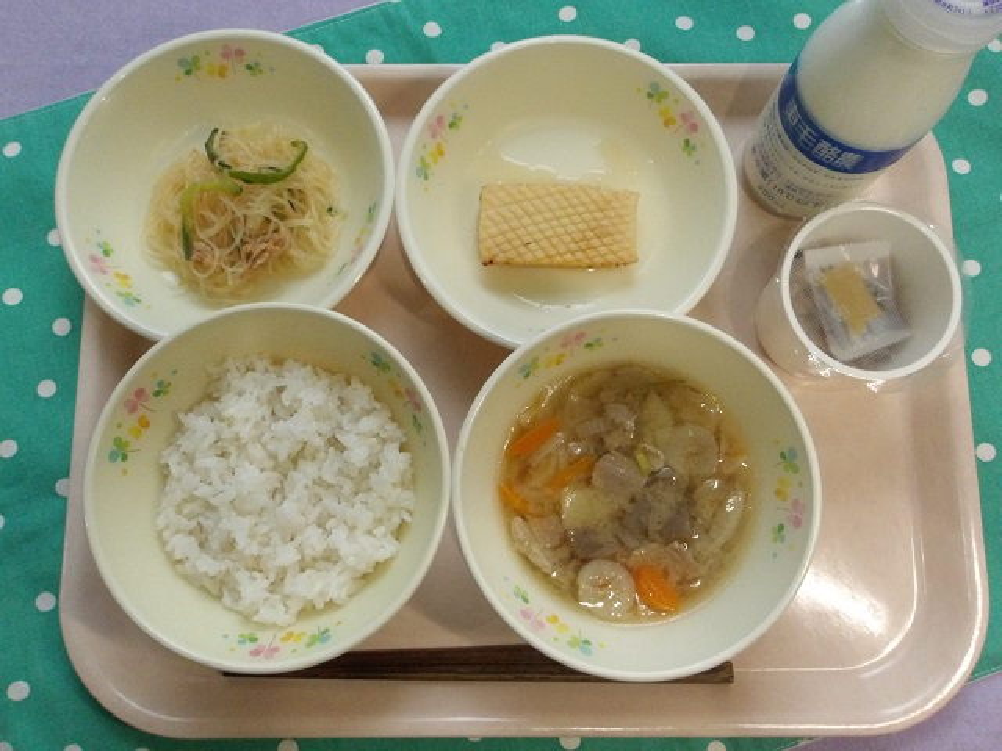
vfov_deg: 51.4
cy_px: 376
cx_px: 501
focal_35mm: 27
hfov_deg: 65.3
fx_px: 782
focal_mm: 4.9
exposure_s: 1/60
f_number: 10.4
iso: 1103
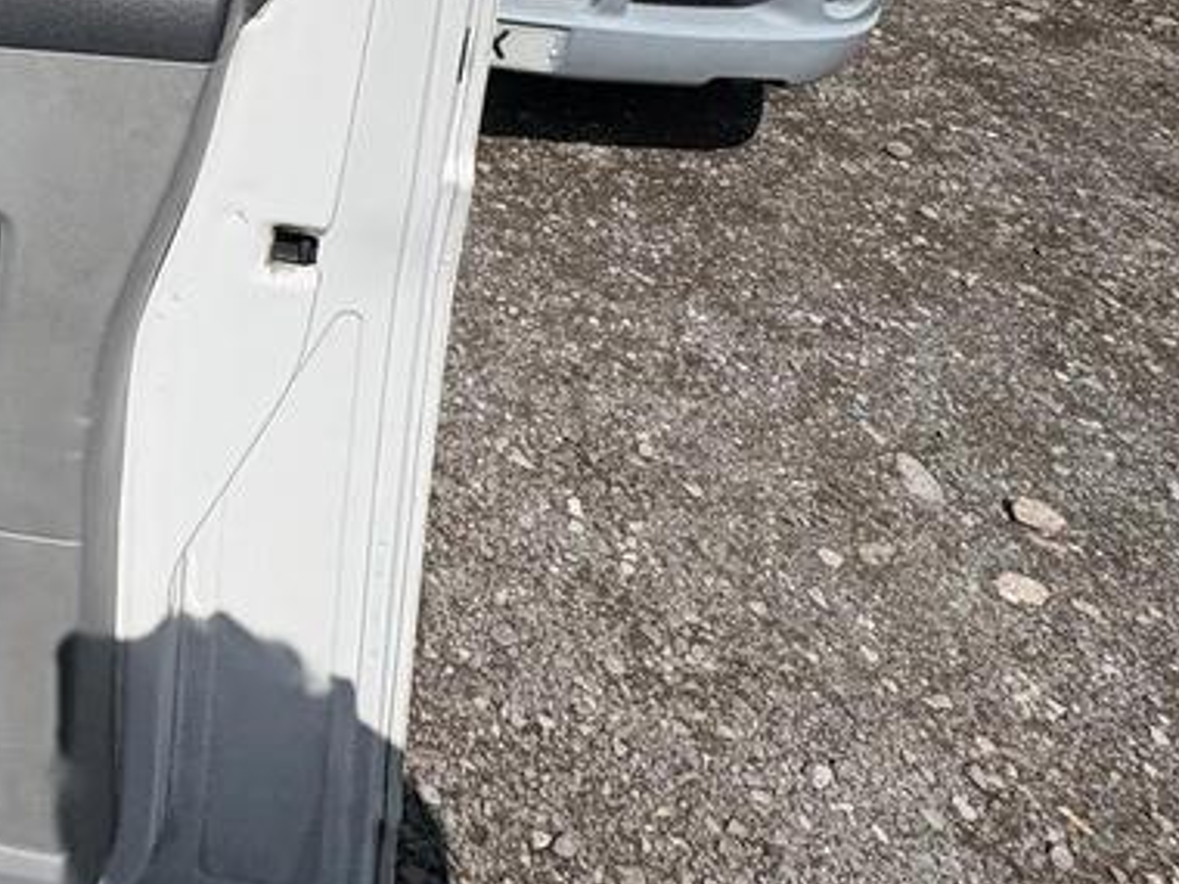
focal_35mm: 33
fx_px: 1124
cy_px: -124
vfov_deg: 35.6
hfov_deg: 45.7
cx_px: -25
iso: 40
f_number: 2.2
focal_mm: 2.22
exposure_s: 1/3390
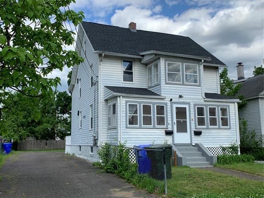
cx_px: 131
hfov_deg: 52.6
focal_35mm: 35
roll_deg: +0.2
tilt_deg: +8.1
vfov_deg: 40.6
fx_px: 267
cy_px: 108
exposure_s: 1/2309
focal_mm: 4.25
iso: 25
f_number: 1.8
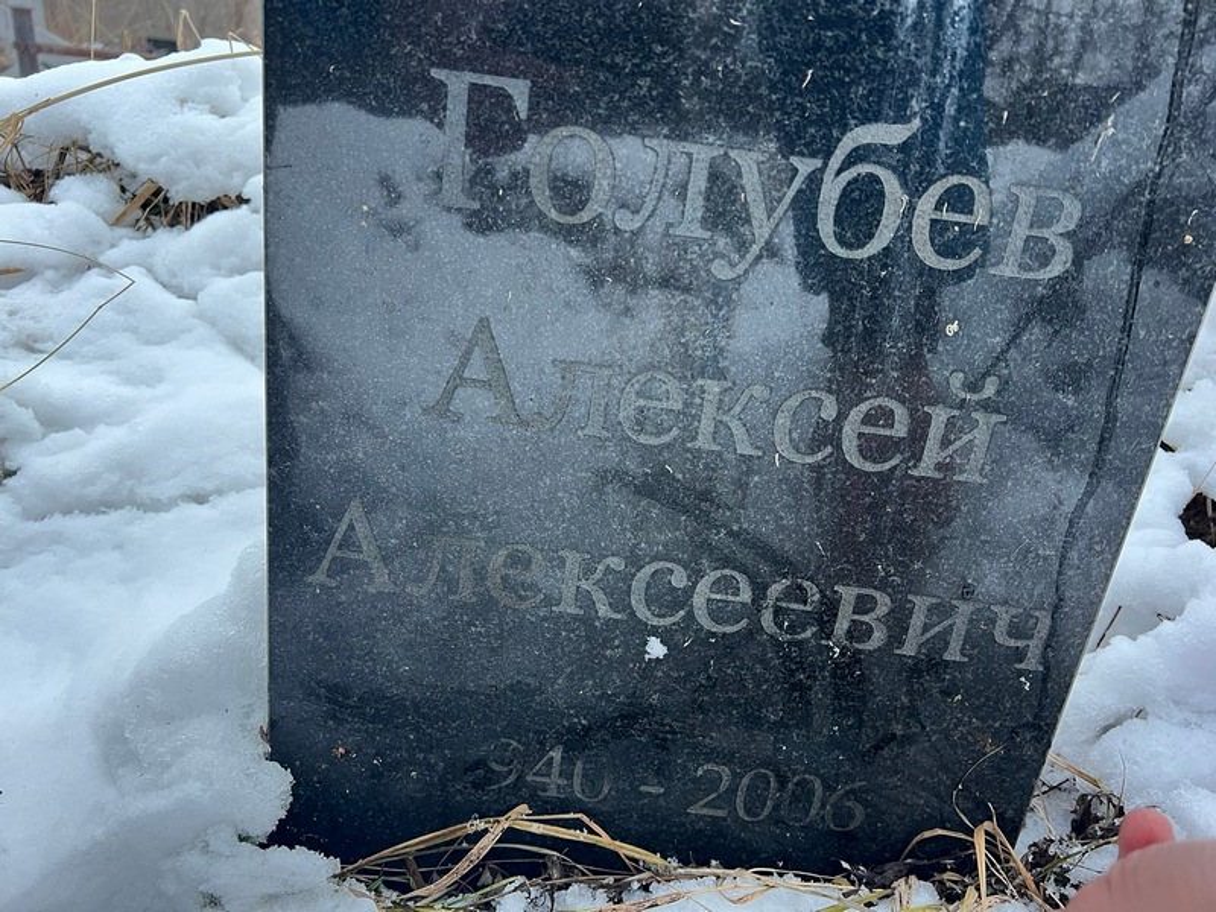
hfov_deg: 67.3
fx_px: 913
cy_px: 456
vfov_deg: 53.1
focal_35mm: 26
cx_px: 608
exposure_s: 1/60
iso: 160
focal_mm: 5.7
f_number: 1.5
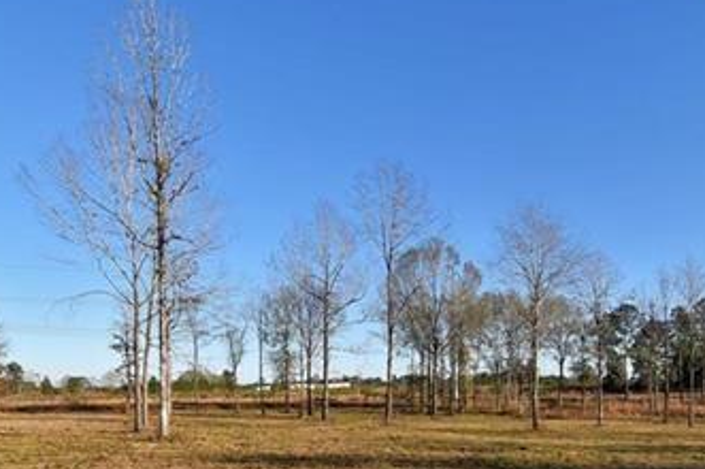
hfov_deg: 62.7
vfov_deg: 42.4
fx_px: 567
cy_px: 390
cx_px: 447
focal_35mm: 29
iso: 100
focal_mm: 10
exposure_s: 1/200
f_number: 9
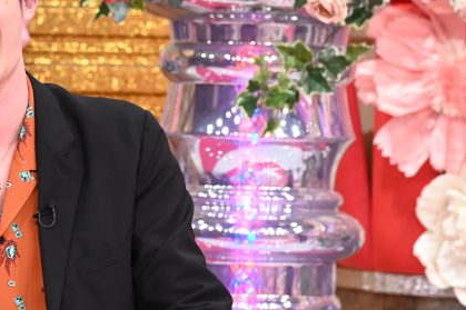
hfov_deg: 3.6
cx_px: 26
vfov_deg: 2.4
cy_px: 83
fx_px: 7414
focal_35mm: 573
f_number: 6.3
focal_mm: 200
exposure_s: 1/200
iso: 2000
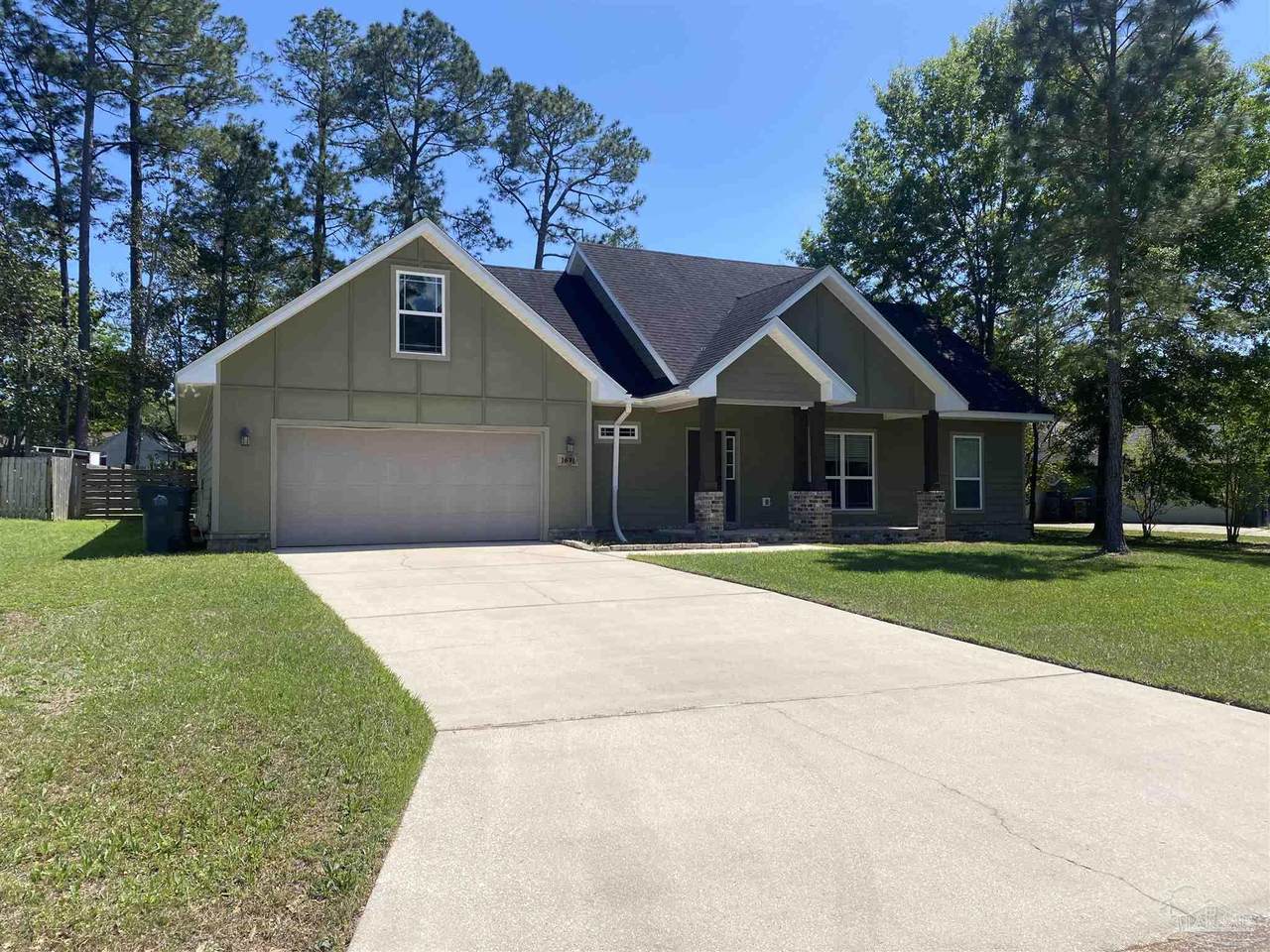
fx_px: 954
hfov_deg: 67.3
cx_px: 635
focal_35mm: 26
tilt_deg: +2.9
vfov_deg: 53.1
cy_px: 476
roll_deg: +0.4
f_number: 1.8
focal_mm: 4.25
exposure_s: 1/3300
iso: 32
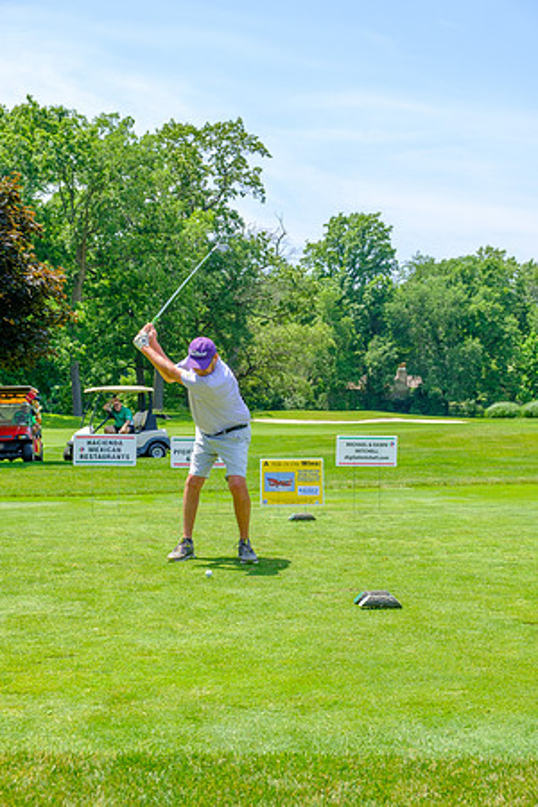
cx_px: 269
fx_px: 1210
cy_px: 404
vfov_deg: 36.9
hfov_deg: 25.1
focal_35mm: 54
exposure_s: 1/500
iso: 200
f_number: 5
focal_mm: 35.8
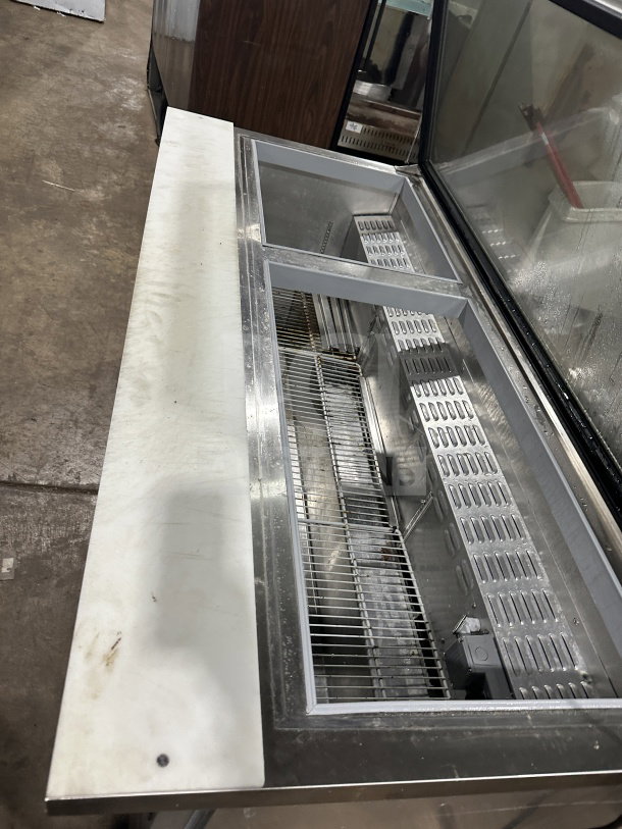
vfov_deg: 71.6
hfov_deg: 56.8
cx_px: 311
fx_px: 575
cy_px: 414
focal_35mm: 24
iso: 200
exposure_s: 1/121
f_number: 1.78
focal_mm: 6.86
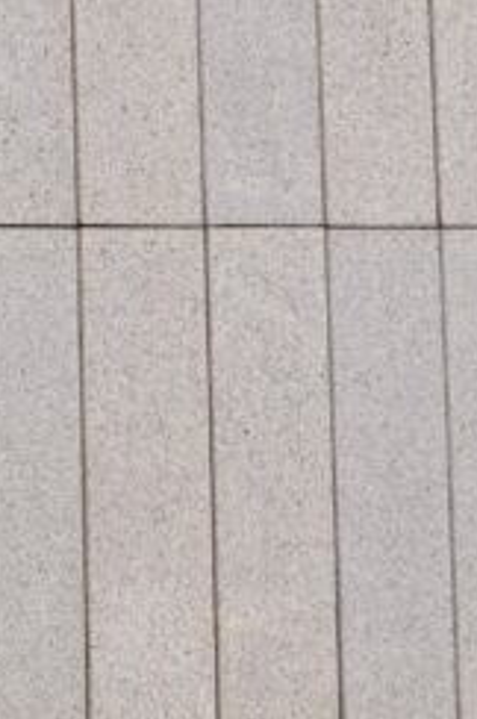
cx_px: -383
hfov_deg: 8.7
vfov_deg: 13.2
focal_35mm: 151
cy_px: -150
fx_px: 3009
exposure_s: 1/1500
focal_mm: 24
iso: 250
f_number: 6.7
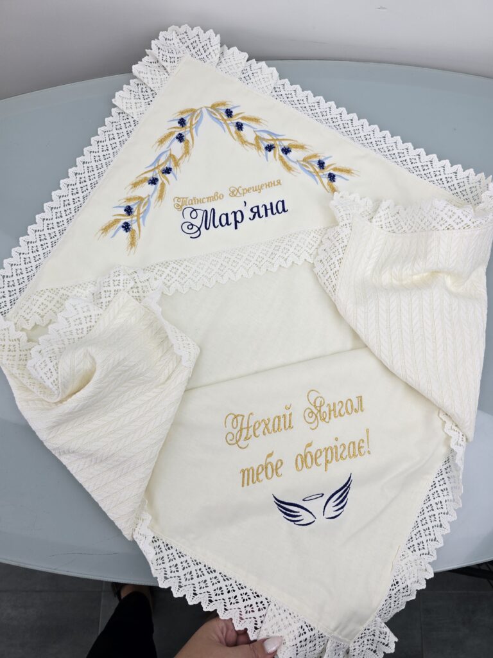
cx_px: 246
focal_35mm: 23
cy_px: 329
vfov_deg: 73.9
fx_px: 437
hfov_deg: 58.9
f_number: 1.7
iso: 32
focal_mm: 6.3
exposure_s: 1/100
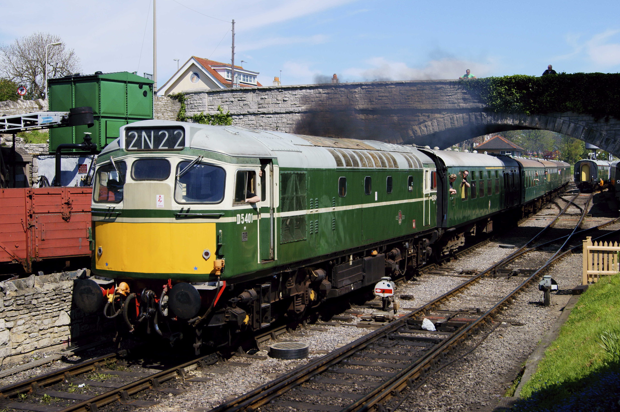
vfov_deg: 25.7
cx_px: 310
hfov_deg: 37.9
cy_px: 206
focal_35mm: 52
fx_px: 903
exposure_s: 1/500
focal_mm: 35
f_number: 8
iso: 200
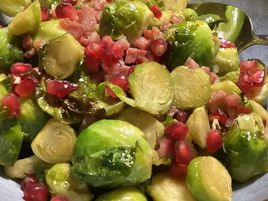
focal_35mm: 32
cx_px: 133
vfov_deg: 44.2
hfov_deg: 56.8
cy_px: 103
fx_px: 248
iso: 250
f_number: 2.4
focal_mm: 3.3
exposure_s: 1/33
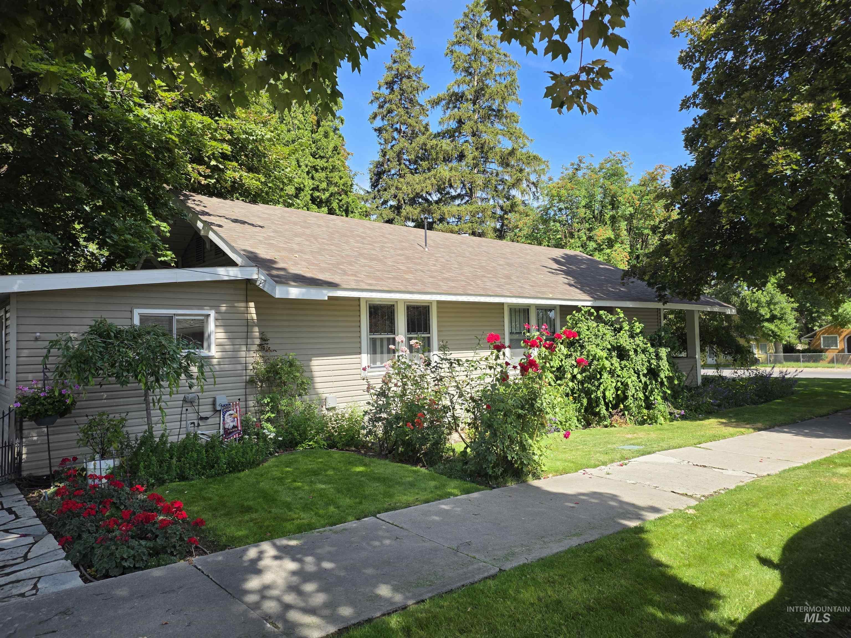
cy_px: 319
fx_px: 565
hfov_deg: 73.9
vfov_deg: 58.9
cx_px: 426
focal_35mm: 23
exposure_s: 1/2586
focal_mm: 6.3
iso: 80
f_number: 1.7
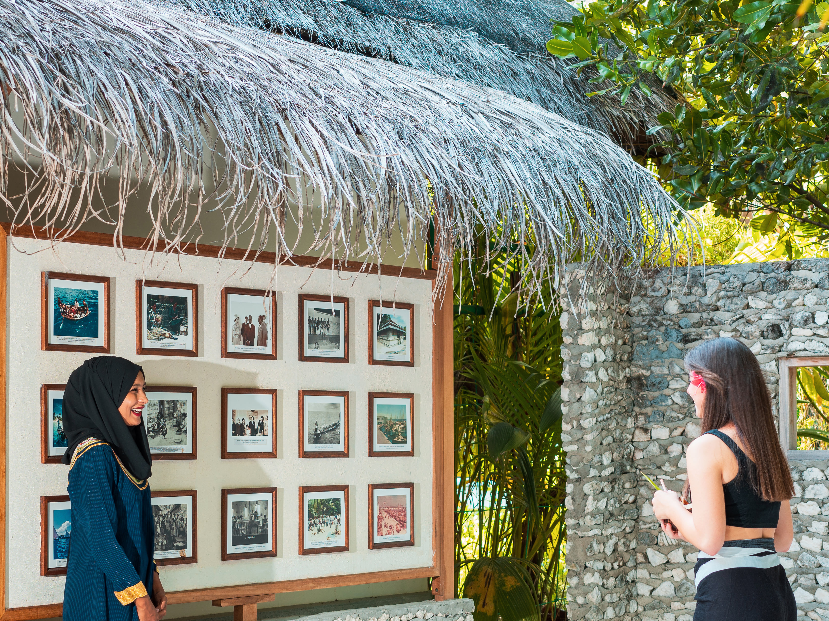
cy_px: 307
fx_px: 2059
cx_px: 506
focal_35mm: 86
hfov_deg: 22.7
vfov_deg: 17.2
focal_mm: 45
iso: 100
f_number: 5
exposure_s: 1/20
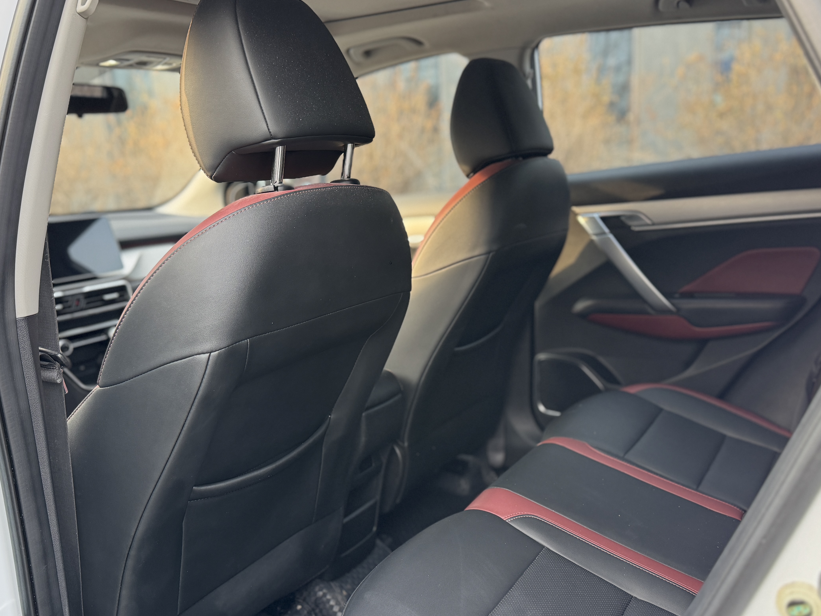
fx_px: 783
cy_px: 322
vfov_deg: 42.9
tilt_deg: -11.8
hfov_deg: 55.3
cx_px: 433
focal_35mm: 33
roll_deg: +2.4
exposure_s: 1/121
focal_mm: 6.76
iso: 200
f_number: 1.78
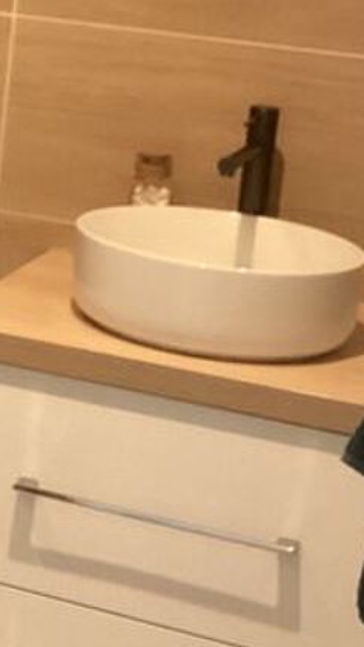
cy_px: 150
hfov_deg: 10.8
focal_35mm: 107
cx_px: -220
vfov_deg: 19.8
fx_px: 1835
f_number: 2.4
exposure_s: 1/40
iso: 400
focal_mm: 3.3
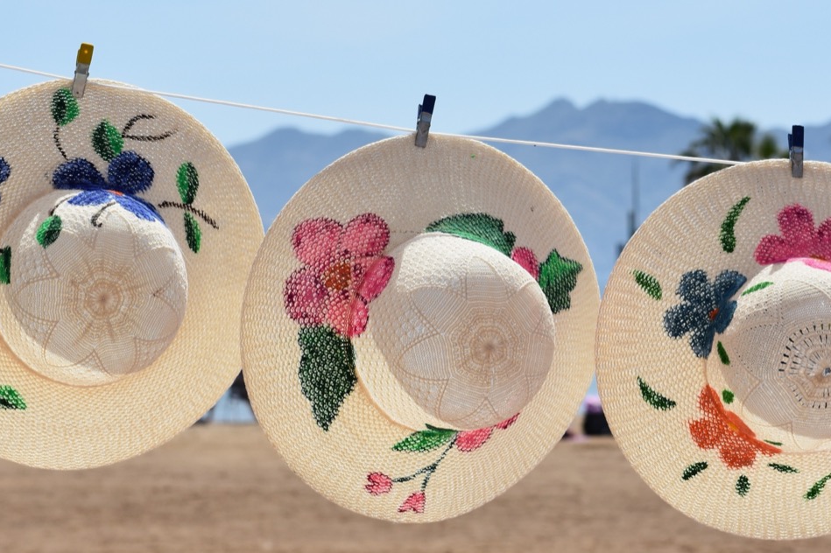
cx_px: 273
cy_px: 312
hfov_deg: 11.6
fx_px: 4084
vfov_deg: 7.8
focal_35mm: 177
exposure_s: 1/400
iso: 100
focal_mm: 70
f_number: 8
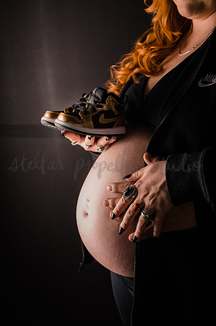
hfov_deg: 26.9
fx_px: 451
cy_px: 163
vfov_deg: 39.6
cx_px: 108
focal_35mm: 50
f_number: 5.6
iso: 200
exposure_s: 1/200
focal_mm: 50
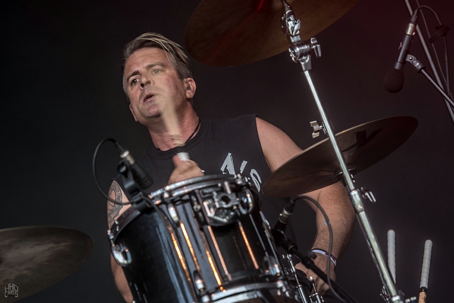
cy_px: 152
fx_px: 2554
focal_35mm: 202
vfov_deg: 6.8
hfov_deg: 10.2
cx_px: 227
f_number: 2.8
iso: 100
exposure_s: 1/100
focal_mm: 135
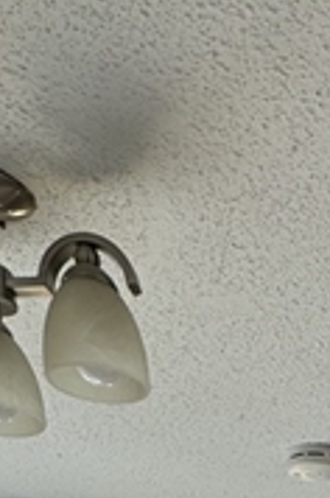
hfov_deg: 18.8
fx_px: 870
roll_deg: +1.6
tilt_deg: -10.2
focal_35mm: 63
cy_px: 906
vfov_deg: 21.0
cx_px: 501
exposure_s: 1/173
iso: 40
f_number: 2.2
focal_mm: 2.22
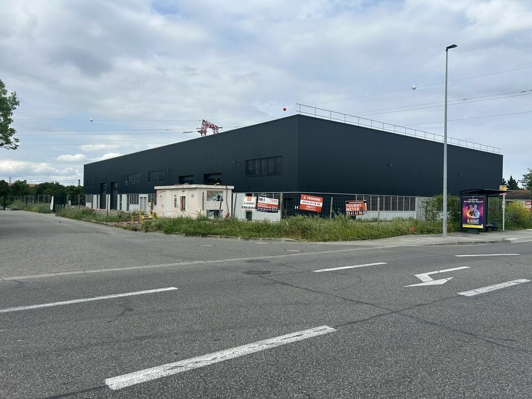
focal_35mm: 26
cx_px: 266
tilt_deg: -0.5
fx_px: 400
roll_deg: -1.1
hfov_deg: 67.3
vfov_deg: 53.1
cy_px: 200
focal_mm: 5.7
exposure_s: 1/4274
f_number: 1.5
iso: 50
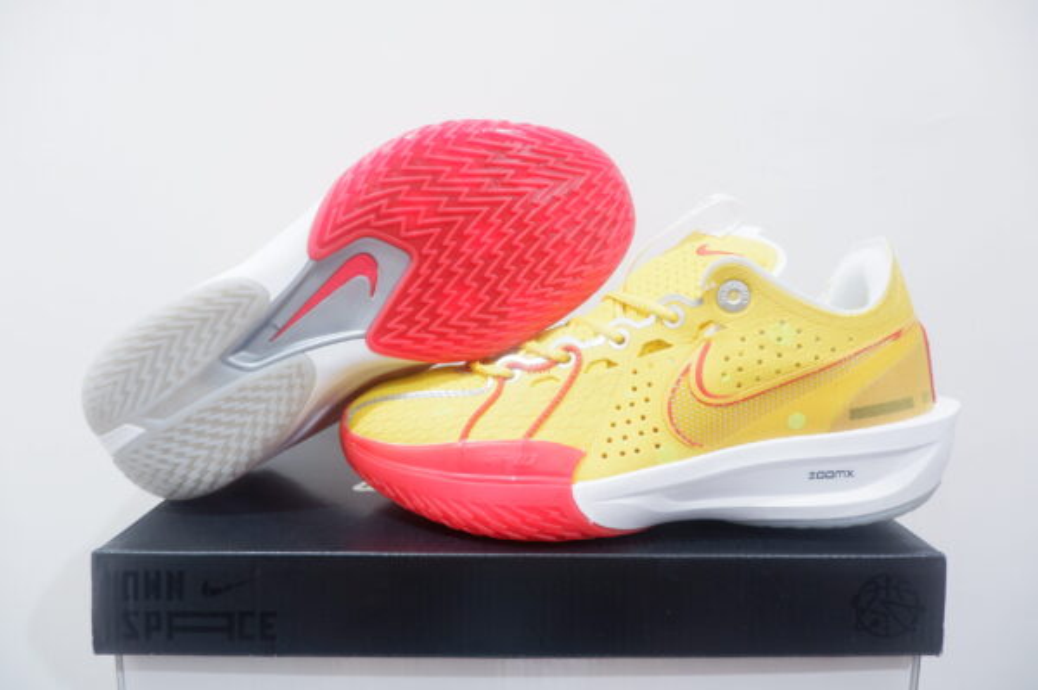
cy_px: 345
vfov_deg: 55.0
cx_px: 519
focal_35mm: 23
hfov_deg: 76.1
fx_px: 663
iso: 800
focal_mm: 15
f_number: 3.5
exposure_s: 1/25
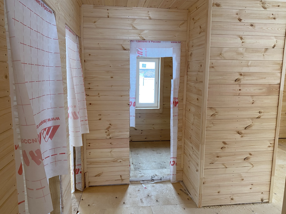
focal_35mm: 26
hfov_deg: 67.3
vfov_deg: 53.1
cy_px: 107
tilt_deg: -9.2
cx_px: 143
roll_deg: -1.1
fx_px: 215
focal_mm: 4.25
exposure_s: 1/74
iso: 125
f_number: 1.8
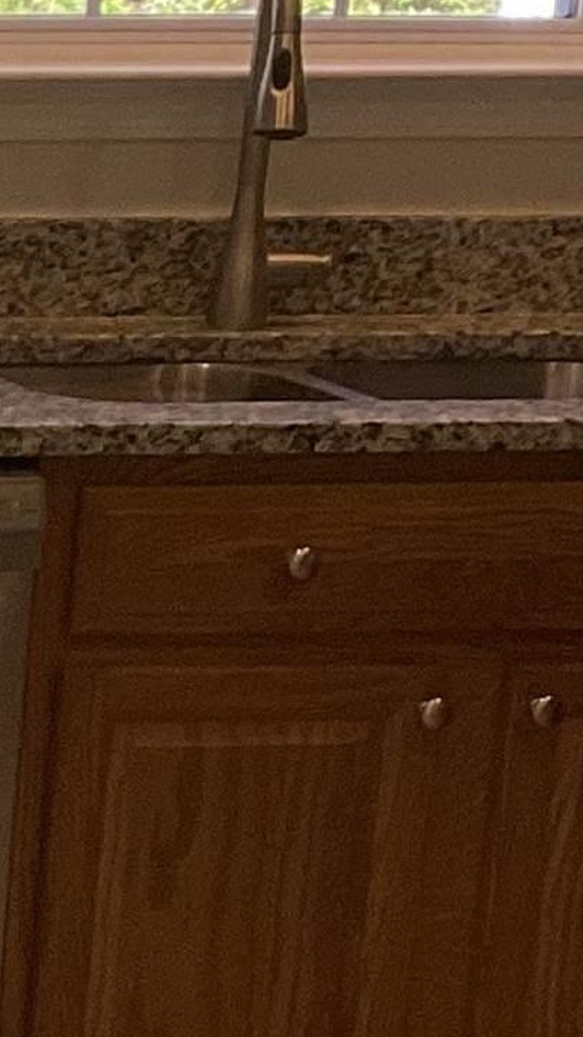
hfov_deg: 7.5
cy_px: 623
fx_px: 3933
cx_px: -1096
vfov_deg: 15.0
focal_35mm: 143
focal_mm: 3.3
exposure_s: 1/120
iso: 64
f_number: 2.4
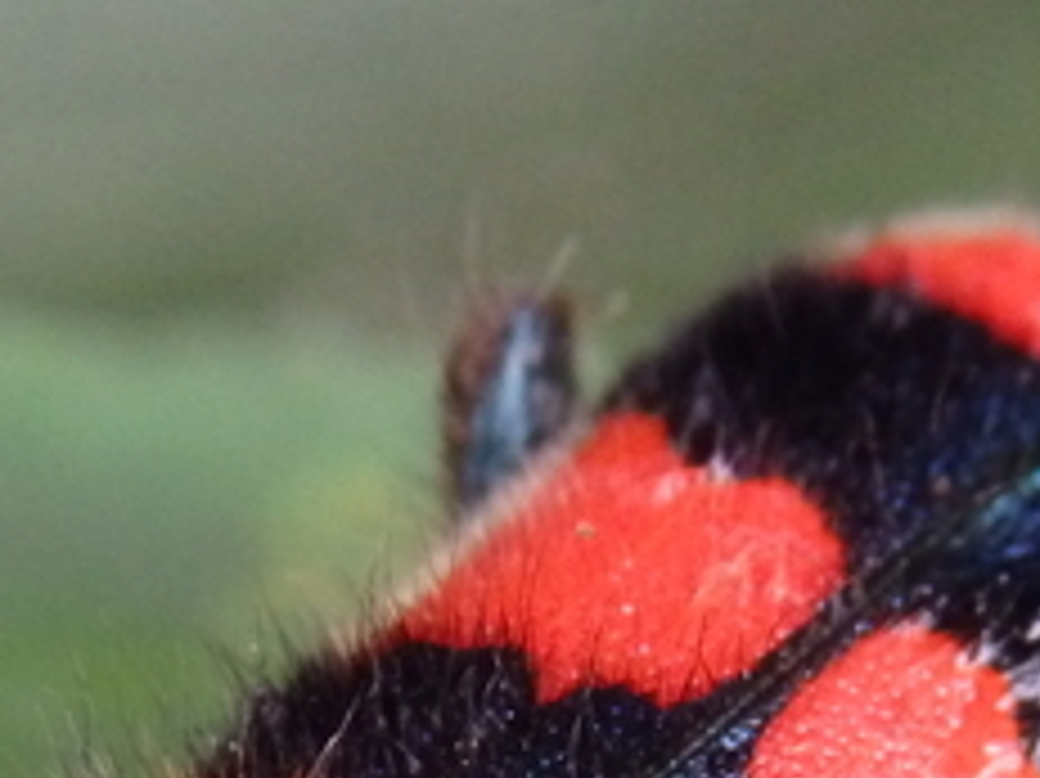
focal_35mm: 244
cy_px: 1286
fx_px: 7327
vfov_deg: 6.0
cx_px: 552
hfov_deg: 8.1
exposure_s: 1/100
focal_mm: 11.9
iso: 640
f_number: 4.4
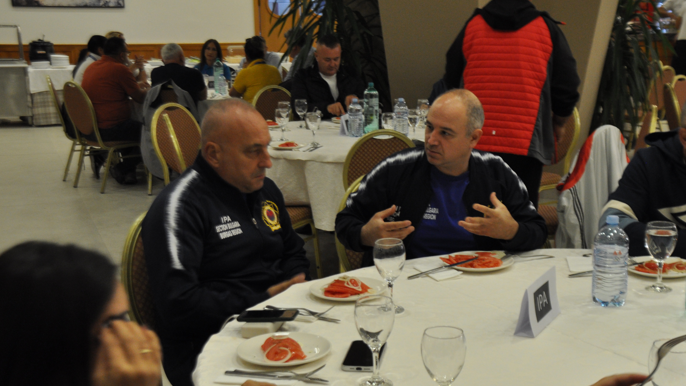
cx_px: 386
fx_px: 982
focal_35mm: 54
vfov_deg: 22.2
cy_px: 236
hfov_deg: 38.4
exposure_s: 1/30
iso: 800
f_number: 4
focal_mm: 28
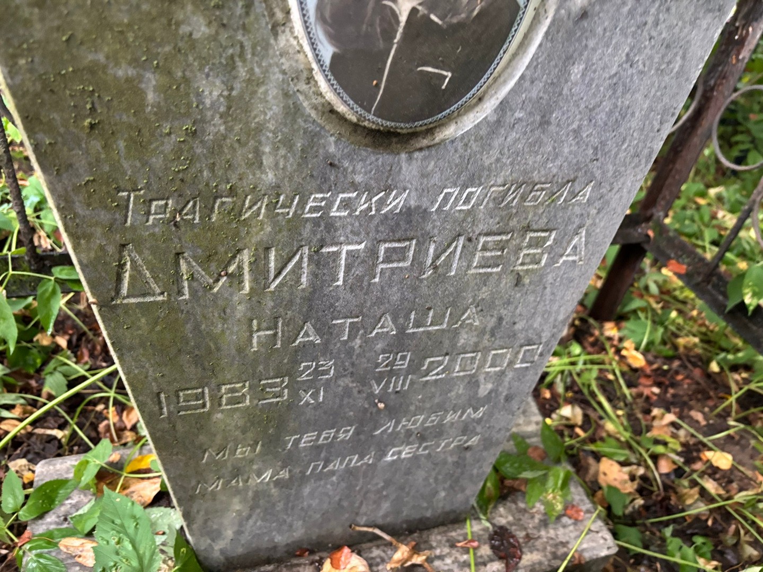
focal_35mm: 26
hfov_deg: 67.3
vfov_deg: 53.1
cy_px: 286
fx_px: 573
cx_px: 382
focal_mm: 5.96
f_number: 1.6
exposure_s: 1/38
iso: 640
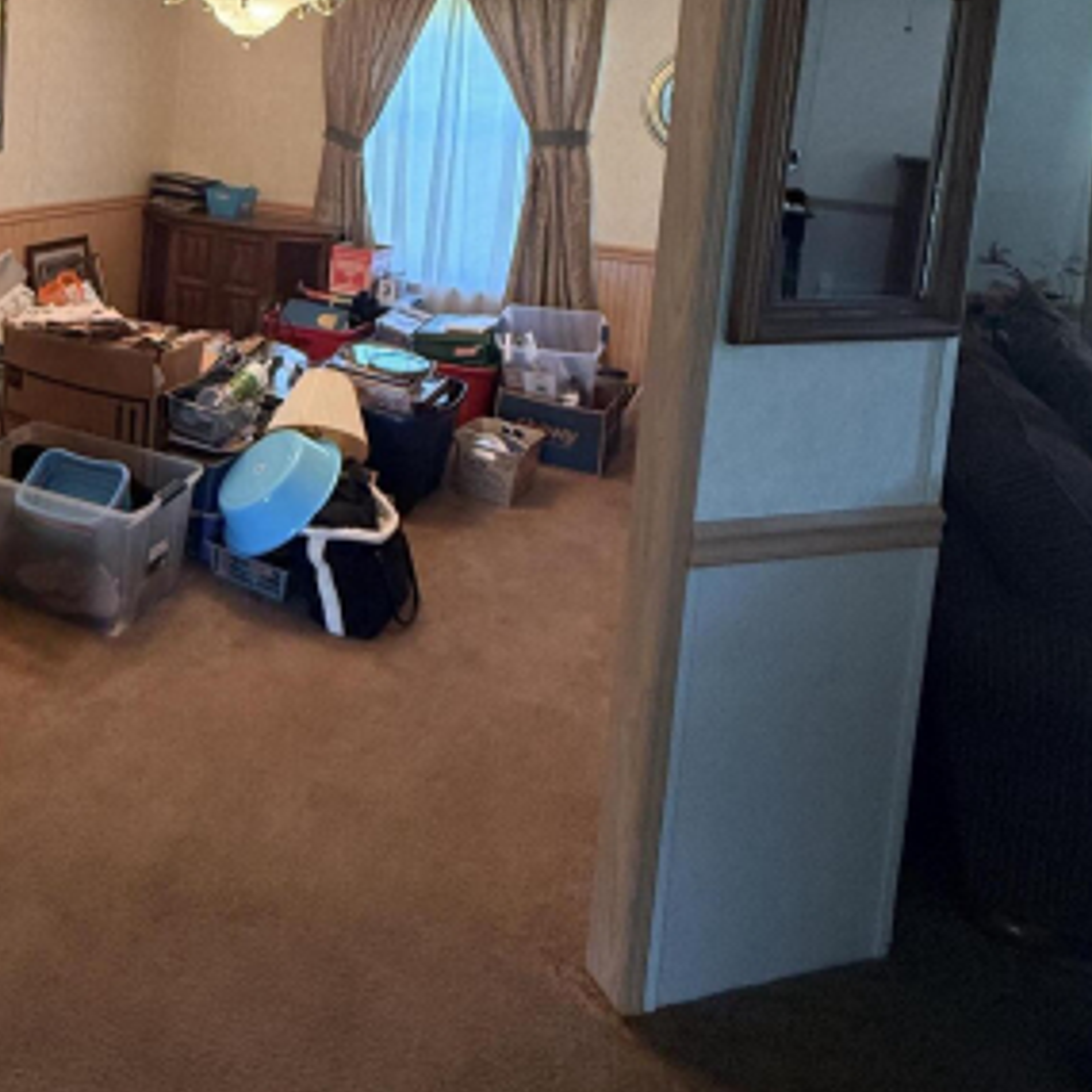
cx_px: 207
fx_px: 1035
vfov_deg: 50.7
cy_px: 155
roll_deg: -4.3
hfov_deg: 51.8
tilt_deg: -1.4
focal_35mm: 29
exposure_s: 1/120
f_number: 2.2
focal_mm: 2.22
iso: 320
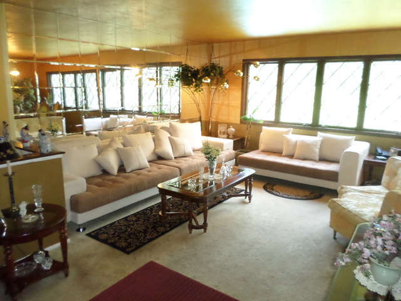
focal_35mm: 25
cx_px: 200
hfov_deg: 69.4
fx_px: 290
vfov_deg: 54.9
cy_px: 150
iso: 400
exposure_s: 1/30
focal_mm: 4.5
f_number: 2.5
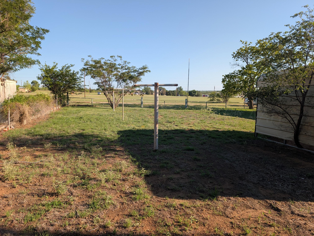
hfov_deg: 71.5
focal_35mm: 24
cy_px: 118
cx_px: 157
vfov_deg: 56.9
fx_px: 218
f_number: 1.68
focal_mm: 6.9
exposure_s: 1/599
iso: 22
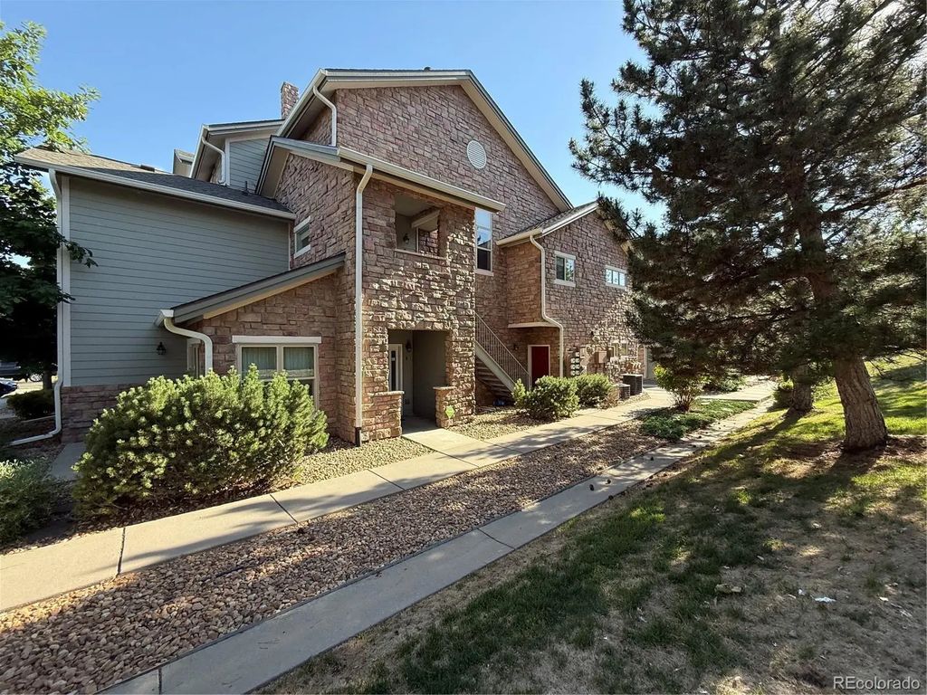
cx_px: 464
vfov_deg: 85.7
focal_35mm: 14
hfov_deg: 102.1
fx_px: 375
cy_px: 348
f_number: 2.2
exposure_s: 1/482
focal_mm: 2.22
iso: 64
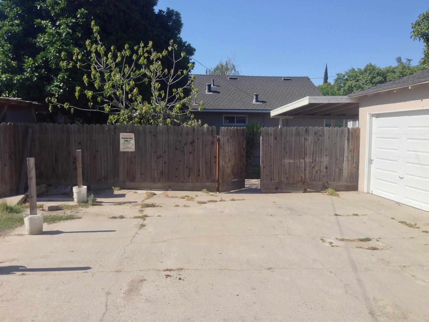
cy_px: 161
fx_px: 409
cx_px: 214
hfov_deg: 55.4
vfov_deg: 42.9
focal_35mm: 33
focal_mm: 4.12
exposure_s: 1/951
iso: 50
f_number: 2.4
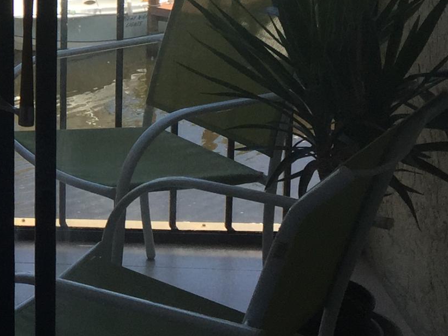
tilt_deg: -11.9
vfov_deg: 13.8
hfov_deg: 17.0
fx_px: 1372
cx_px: -201
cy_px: 7
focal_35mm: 106
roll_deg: -0.2
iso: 32
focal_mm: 4.15
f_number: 2.2
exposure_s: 1/534
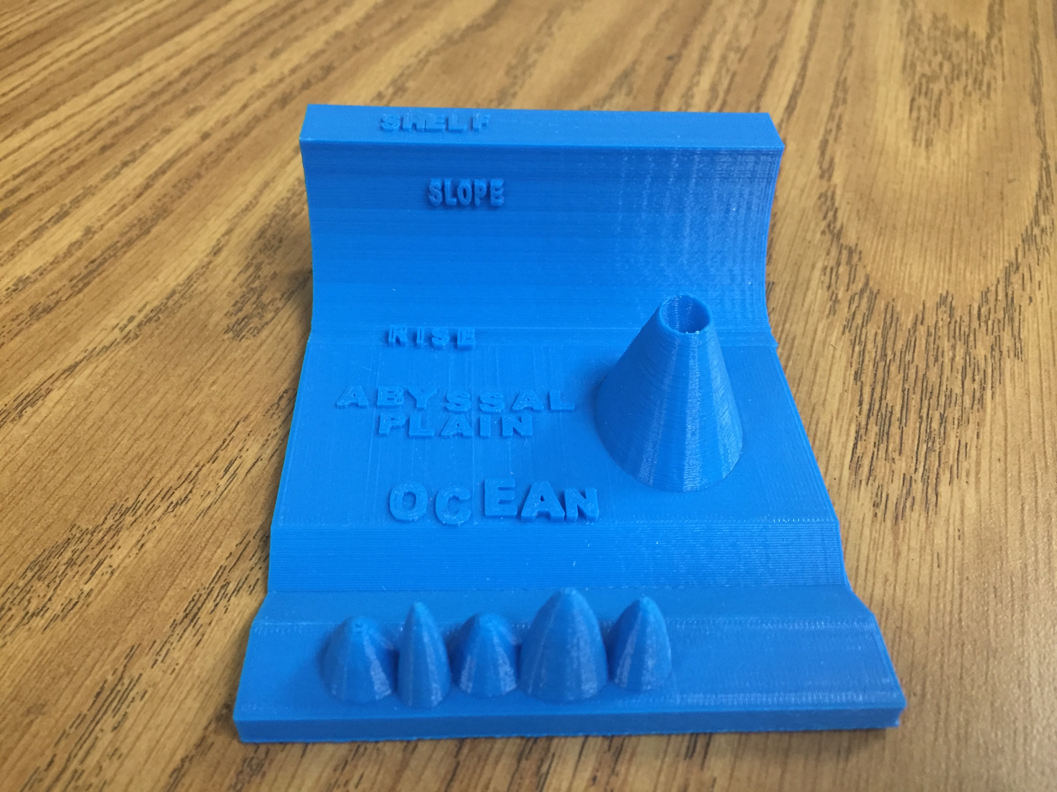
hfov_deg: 61.7
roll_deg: -5.2
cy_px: 396
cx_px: 528
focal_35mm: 29
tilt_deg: -44.8
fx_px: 886
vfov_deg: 48.2
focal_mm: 4.15
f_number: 2.2
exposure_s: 1/30
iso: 160
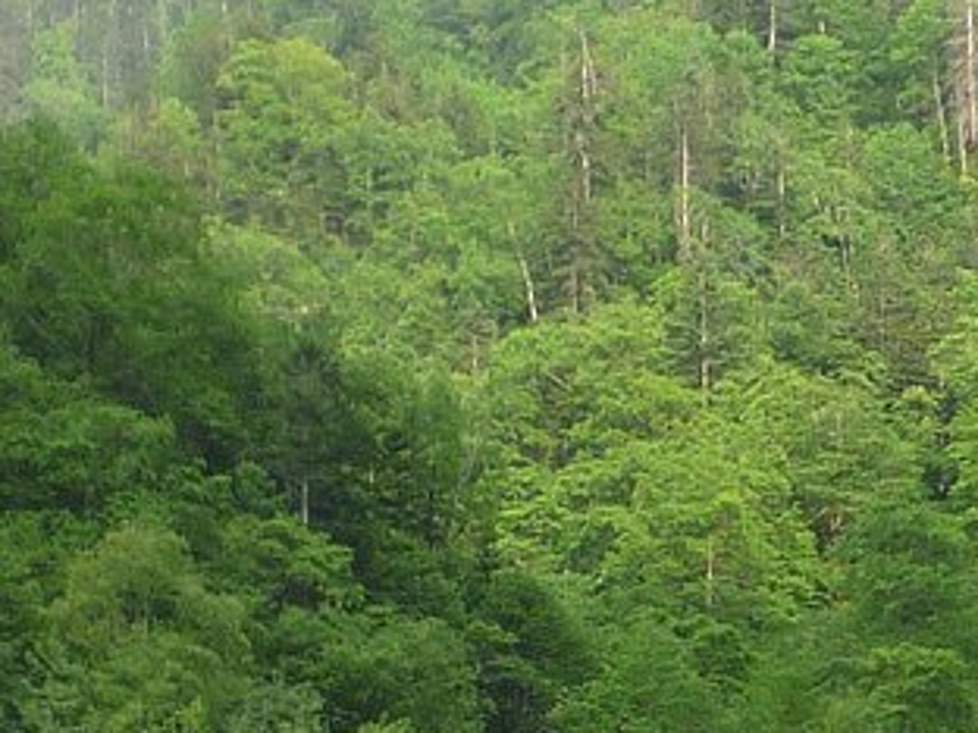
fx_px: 3899
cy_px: 1150
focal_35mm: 138
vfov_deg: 10.3
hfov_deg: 13.8
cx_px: 1251
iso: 100
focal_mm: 4.7
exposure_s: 1/250
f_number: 2.9
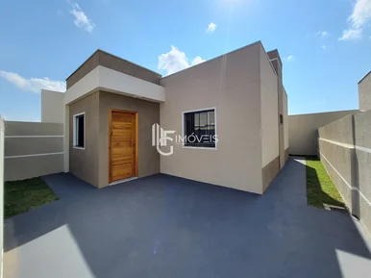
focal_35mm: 13
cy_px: 139
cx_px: 186
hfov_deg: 106.2
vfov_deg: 89.9
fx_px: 139
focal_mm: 1.74
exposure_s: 1/1896
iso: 50
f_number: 2.2
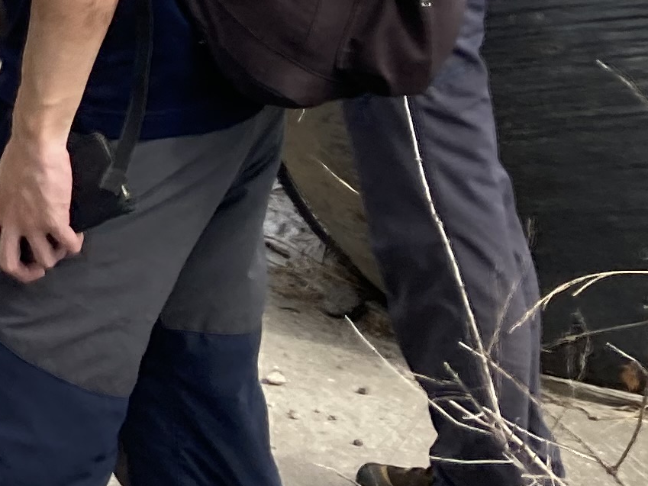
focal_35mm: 133
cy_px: -568
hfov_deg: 12.1
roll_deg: +1.8
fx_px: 2490
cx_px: -866
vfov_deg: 10.1
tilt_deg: -1.9
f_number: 1.8
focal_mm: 3.99
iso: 20
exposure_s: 1/1021
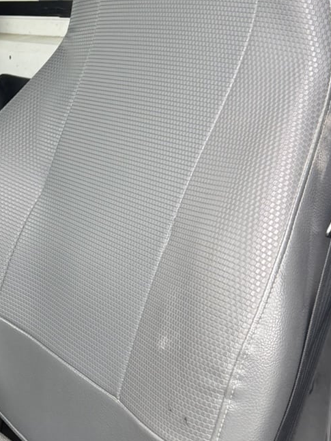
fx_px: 969
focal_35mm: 76
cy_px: 187
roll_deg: +0.0
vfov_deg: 25.6
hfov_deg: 18.1
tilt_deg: -5.6
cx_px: -101
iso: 160
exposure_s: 1/121
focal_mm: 6.76
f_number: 1.78
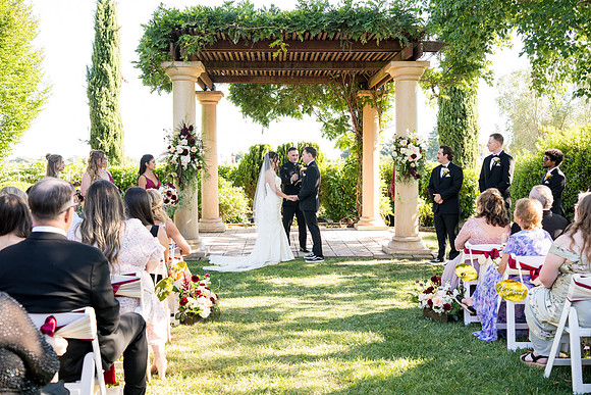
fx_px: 575
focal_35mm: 35
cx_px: 296
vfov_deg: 37.9
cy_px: 198
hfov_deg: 54.4
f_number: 4
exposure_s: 1/400
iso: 800
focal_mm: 35
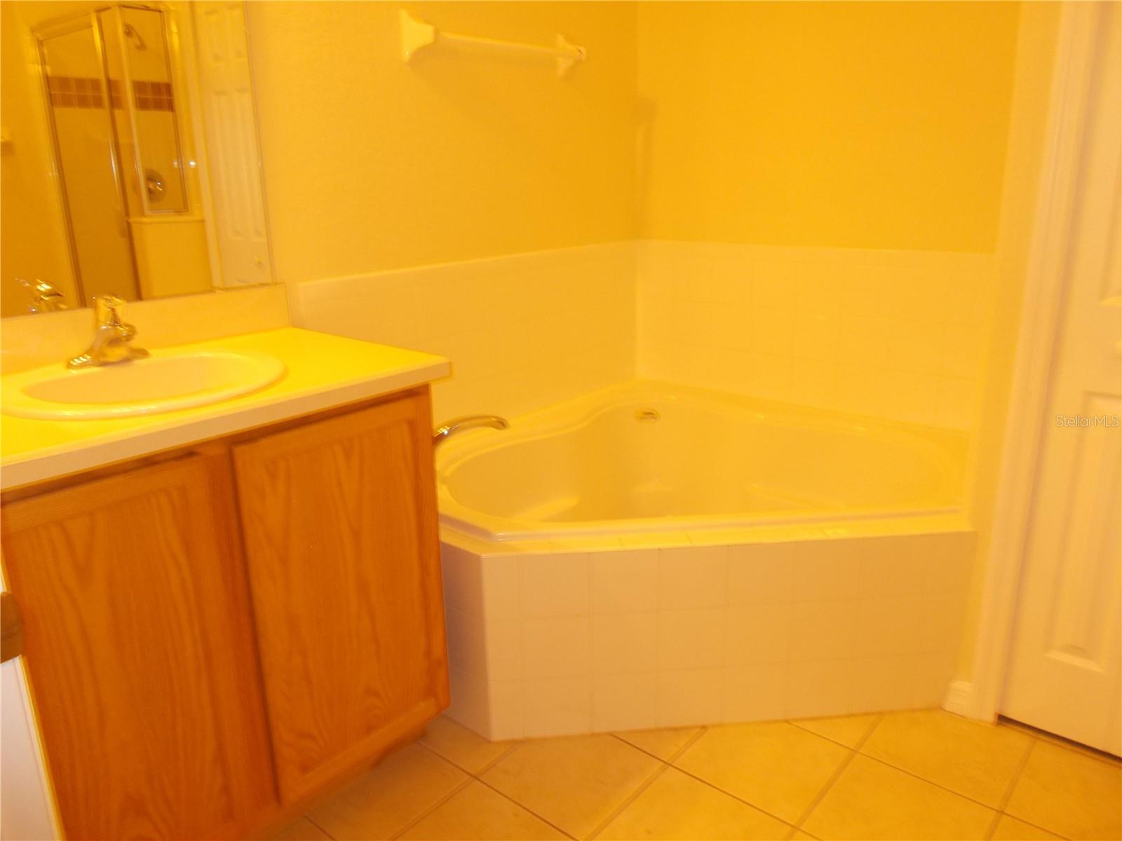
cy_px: 420
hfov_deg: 67.3
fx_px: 843
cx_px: 561
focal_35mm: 26
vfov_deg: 53.1
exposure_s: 1/6
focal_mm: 4.6
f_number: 3.2
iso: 200
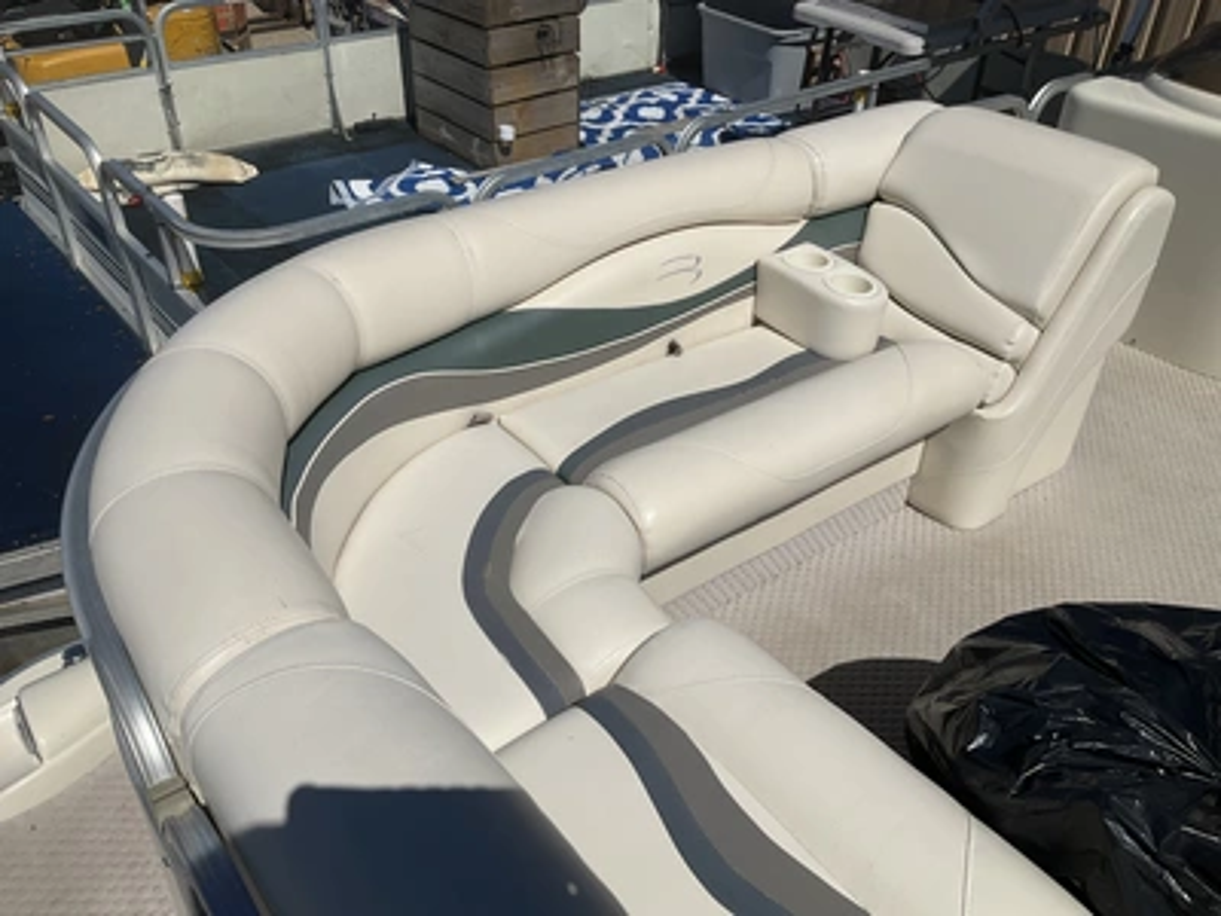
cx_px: 610
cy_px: 458
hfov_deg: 61.7
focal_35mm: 29
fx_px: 1023
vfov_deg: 48.2
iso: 25
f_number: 1.8
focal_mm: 3
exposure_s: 1/7407
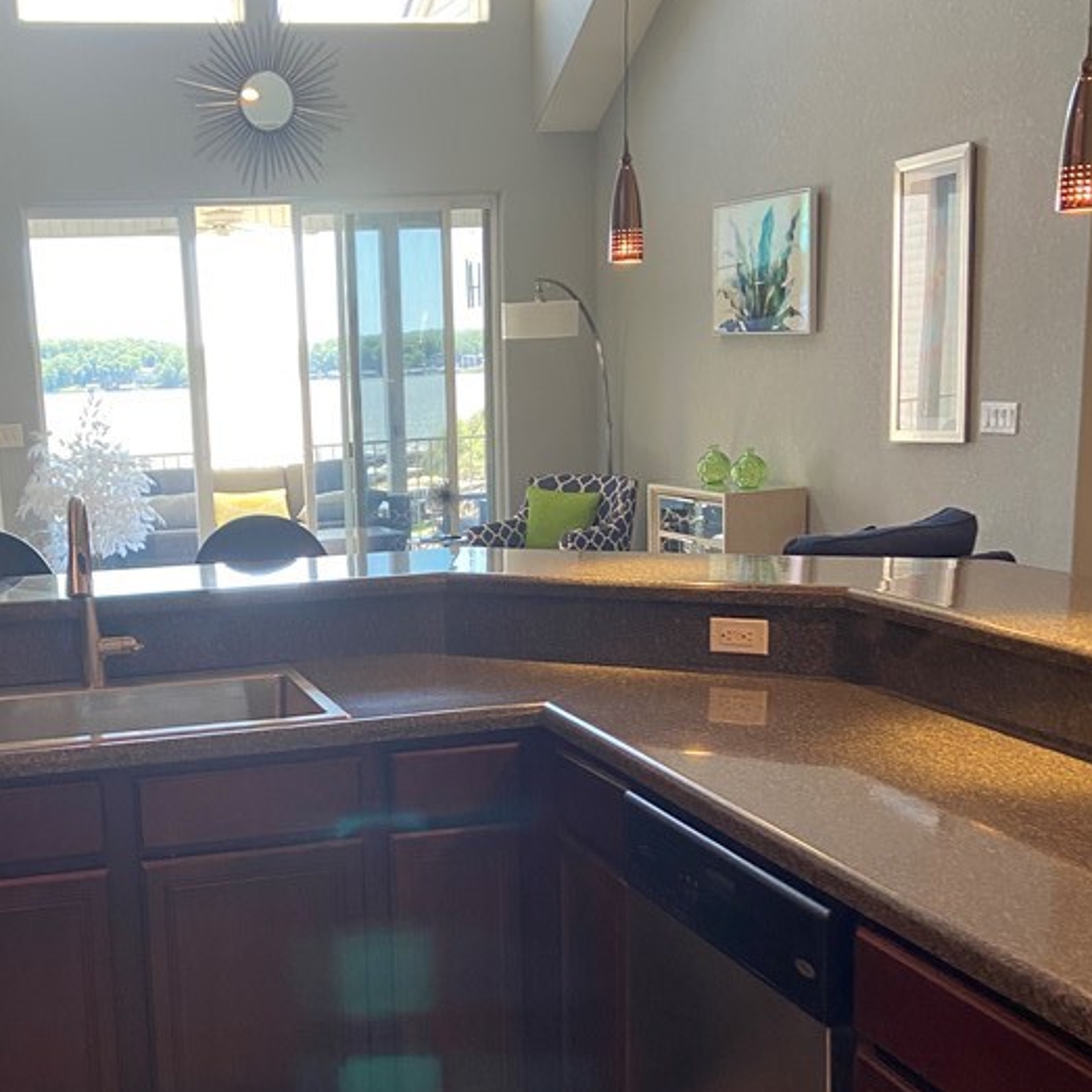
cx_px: 330
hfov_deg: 37.0
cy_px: 687
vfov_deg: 37.3
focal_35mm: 45
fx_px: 1606
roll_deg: +3.3
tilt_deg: -9.2
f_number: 1.8
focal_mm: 4.25
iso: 125
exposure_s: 1/60
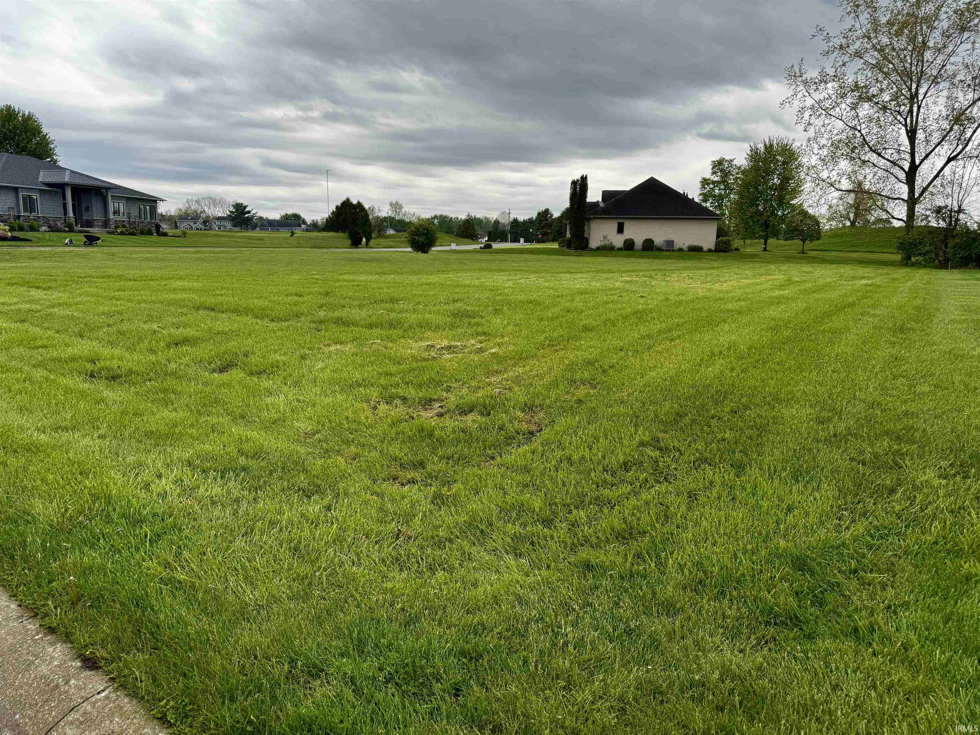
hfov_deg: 71.6
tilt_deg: -10.6
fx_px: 679
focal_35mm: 24
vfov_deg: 56.8
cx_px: 490
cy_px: 368
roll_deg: -1.4
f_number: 1.78
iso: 80
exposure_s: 1/1488
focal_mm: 6.76
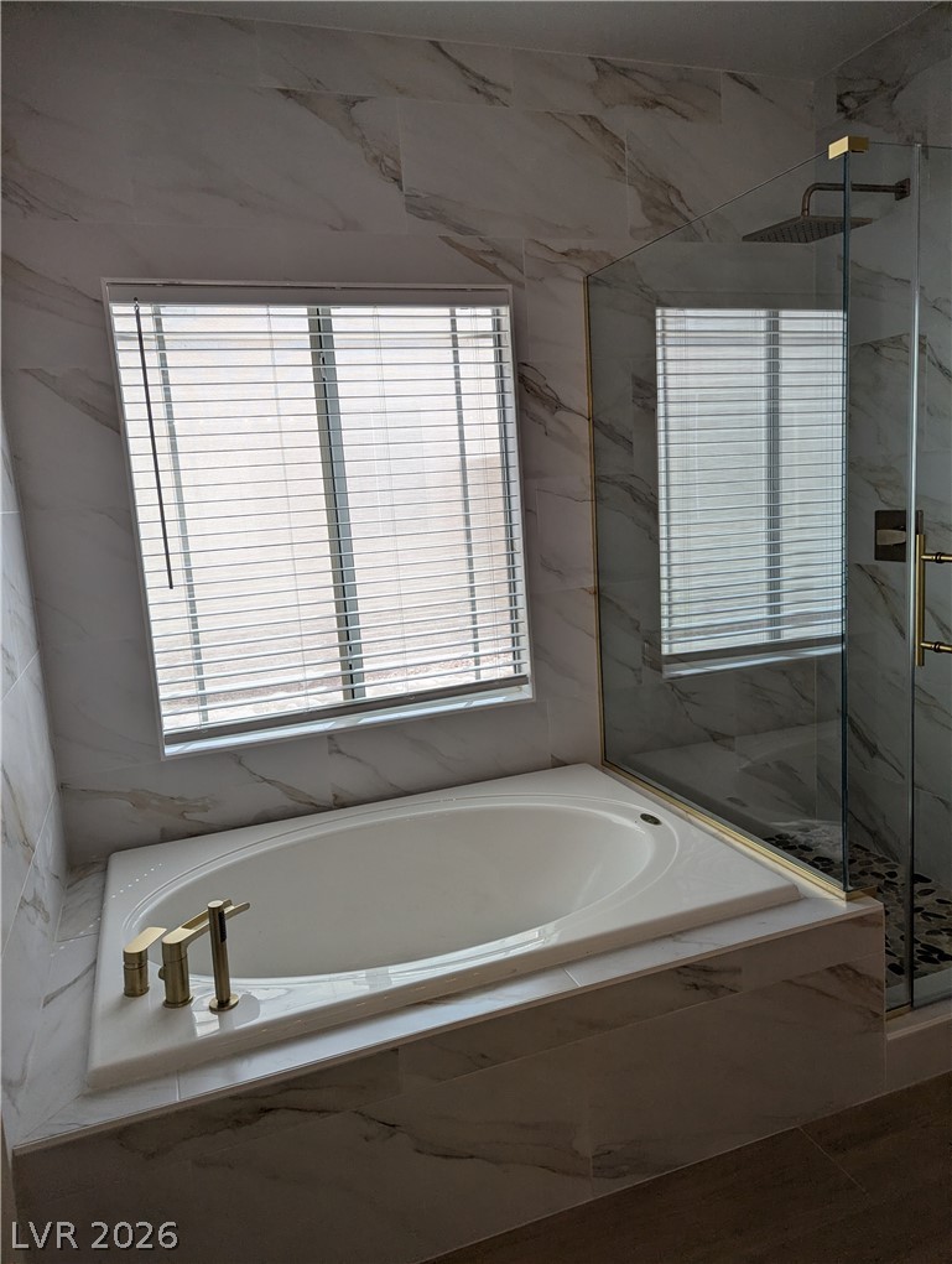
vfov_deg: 71.5
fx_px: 878
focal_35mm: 24
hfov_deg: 56.9
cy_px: 632
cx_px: 476
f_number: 1.85
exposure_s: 1/247
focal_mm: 6.81
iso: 46
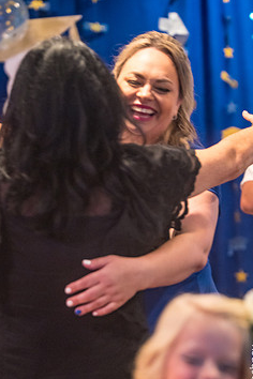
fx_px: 1339
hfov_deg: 10.8
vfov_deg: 16.1
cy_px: 211
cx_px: 105
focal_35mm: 127
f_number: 2.8
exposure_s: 1/160
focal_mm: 100
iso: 3200
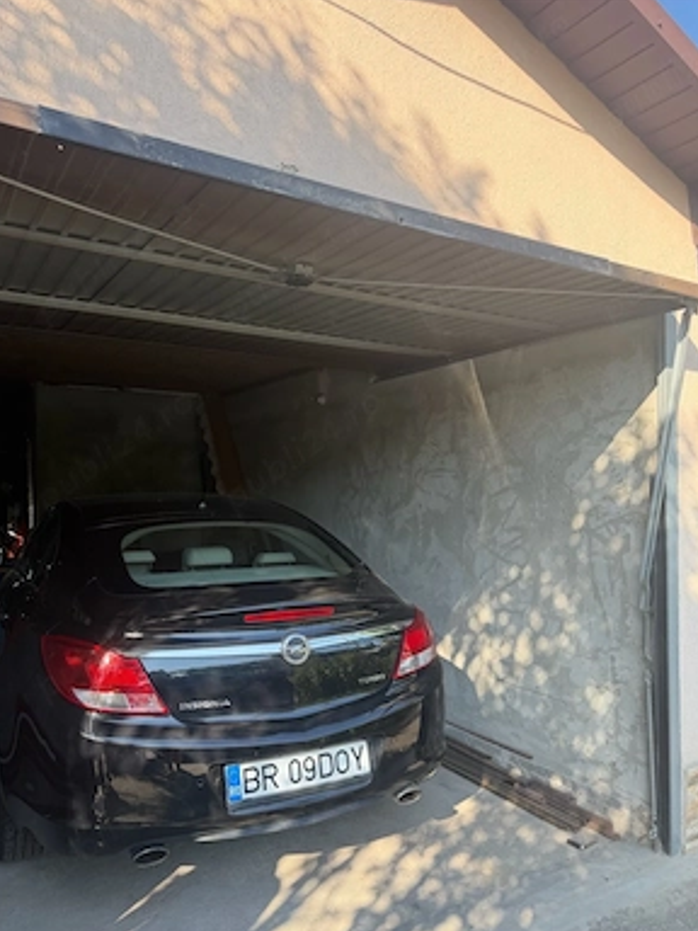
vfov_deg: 69.4
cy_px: 480
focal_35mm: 25
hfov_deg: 54.9
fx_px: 672
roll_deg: +0.5
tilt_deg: +0.7
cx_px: 351
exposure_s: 1/671
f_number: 1.78
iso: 100
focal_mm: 6.76
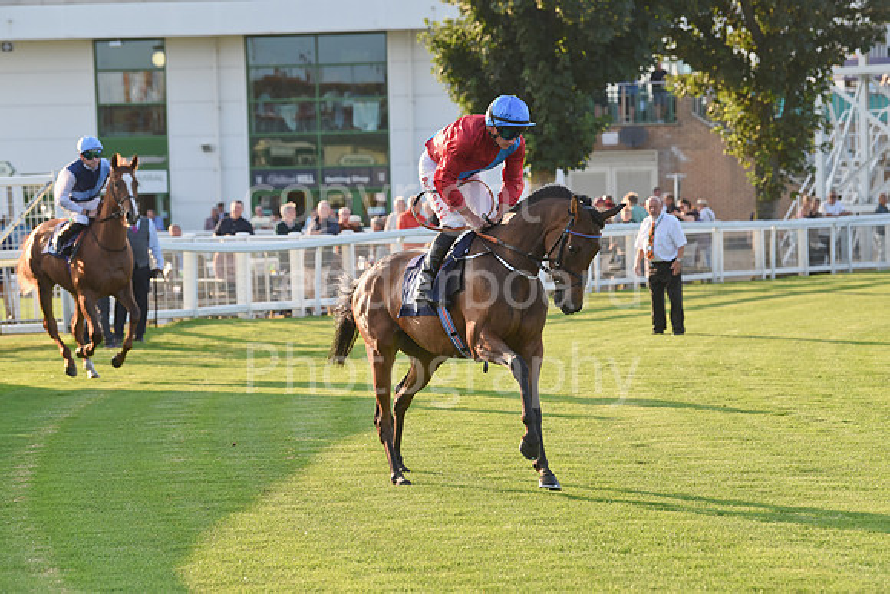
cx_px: 445
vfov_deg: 9.5
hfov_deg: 14.2
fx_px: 3585
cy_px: 297
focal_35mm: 145
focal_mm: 145
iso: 1000
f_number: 5
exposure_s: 1/1600
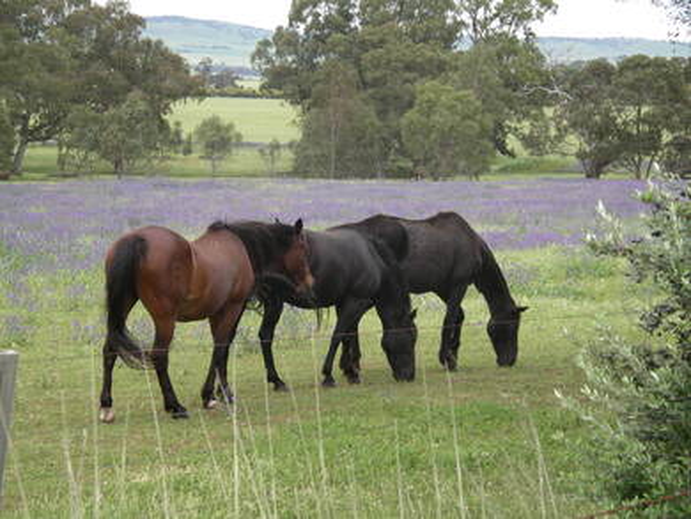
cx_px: 346
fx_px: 2677
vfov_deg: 11.1
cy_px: 260
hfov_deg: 14.7
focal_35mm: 134
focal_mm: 27.8
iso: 80
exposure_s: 1/200
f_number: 4.2
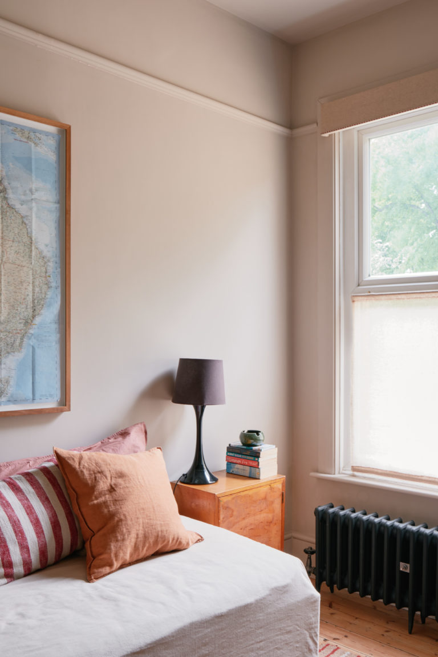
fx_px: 602
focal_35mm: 33
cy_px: 328
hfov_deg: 40.0
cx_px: 219
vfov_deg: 57.2
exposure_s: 1/1.3
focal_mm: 22
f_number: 11
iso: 160
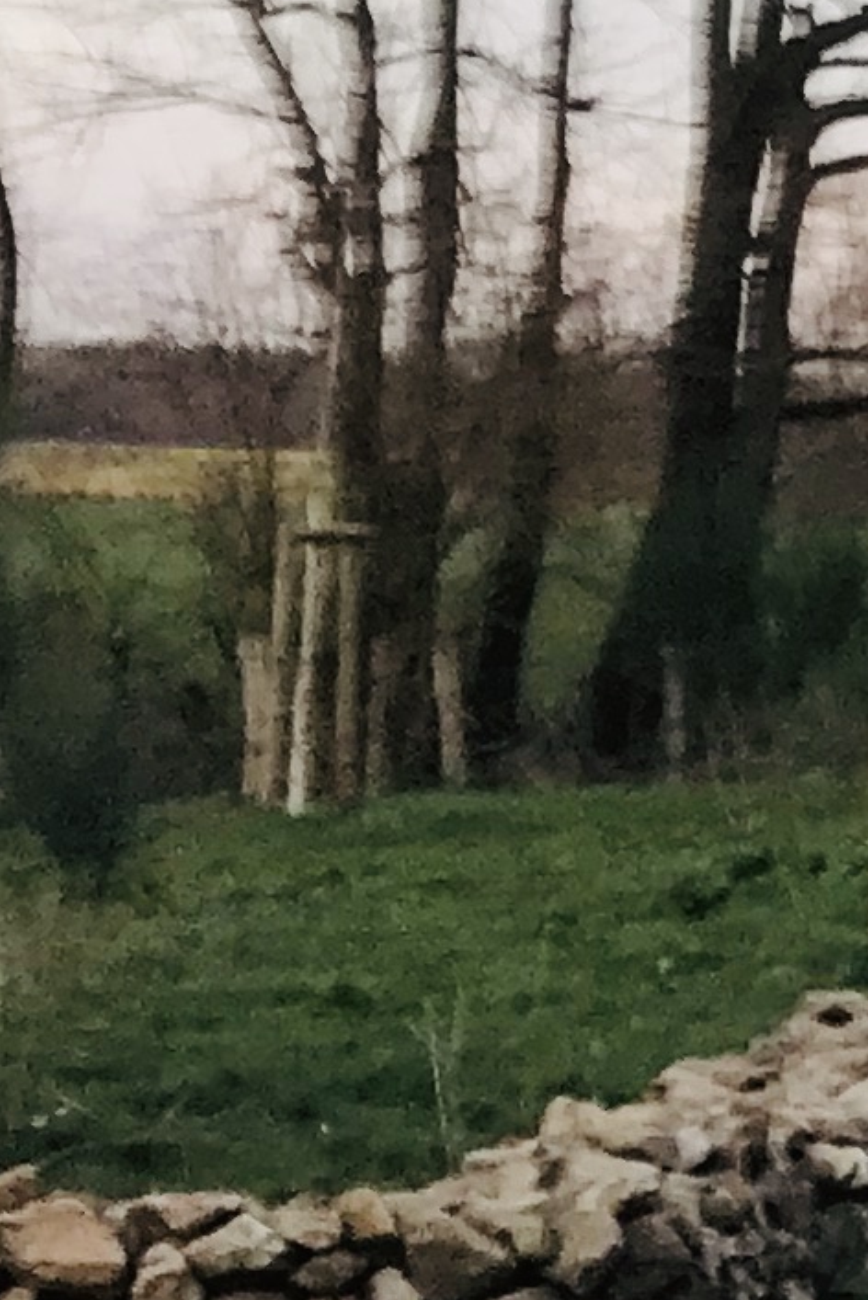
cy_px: 596
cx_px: 2692
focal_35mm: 166
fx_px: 5997
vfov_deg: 12.4
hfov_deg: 7.3
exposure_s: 1/100
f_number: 1.8
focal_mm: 3.99
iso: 32
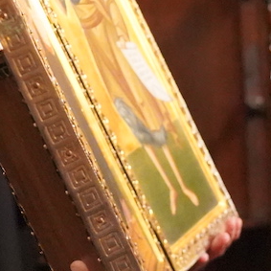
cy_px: 150
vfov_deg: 9.2
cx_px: 241
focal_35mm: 190
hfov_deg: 9.2
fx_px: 1683
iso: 12800
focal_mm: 33
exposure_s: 1/30
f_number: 4
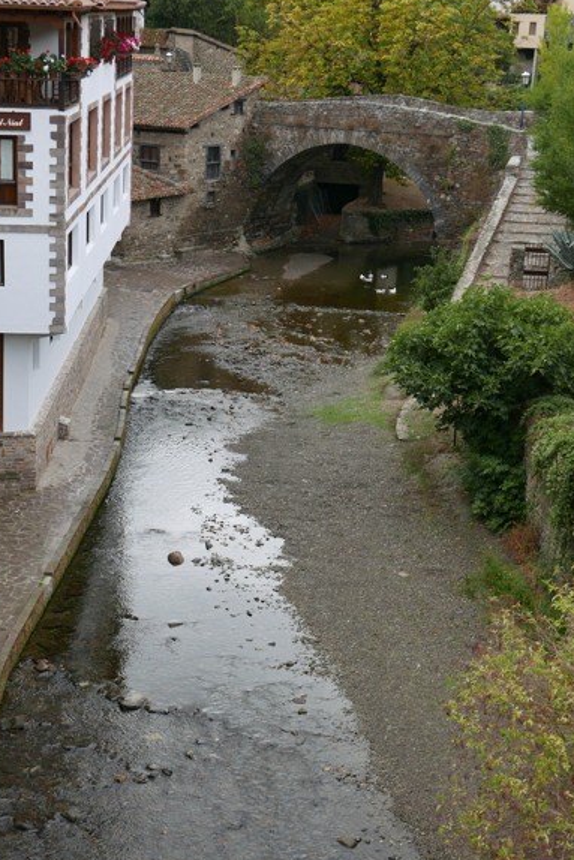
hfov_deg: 22.5
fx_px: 1434
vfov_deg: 33.4
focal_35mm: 60
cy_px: 436
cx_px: 187
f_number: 3.2
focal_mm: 19.3
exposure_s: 1/125
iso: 200
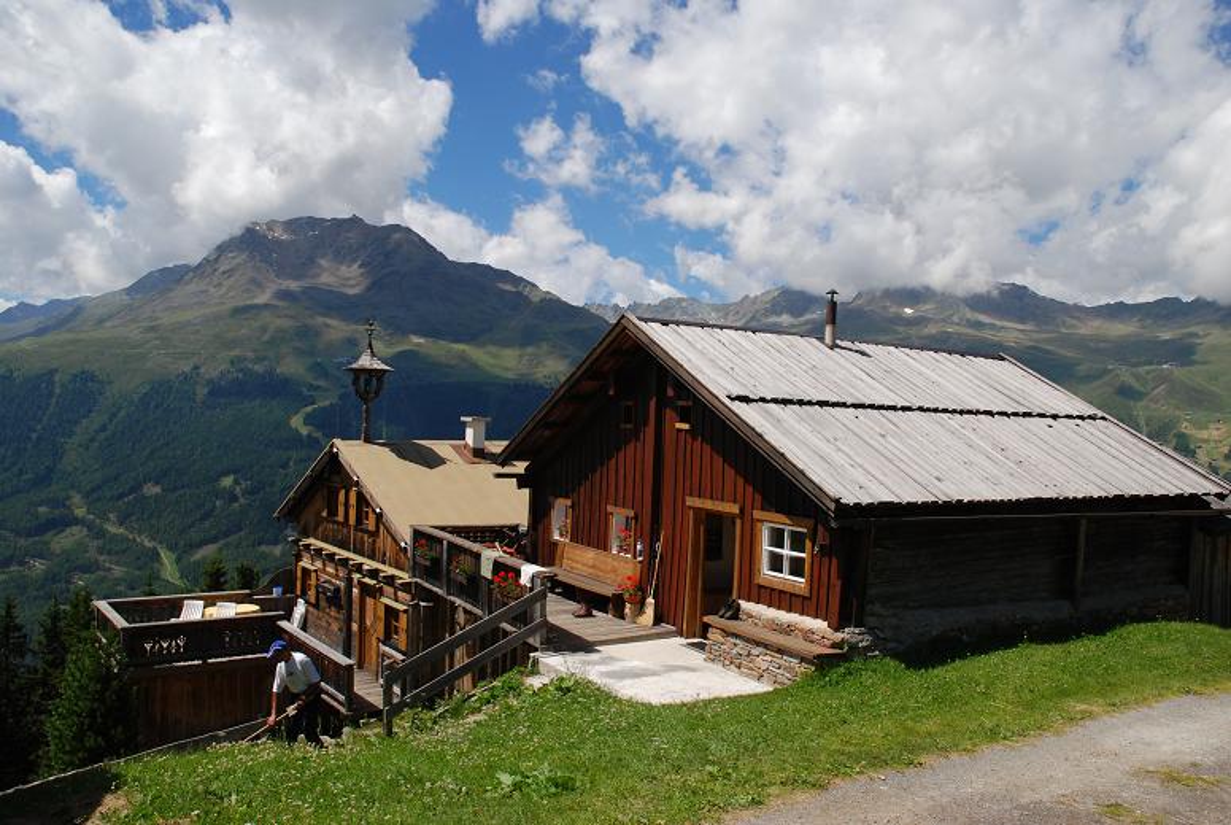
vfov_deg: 48.1
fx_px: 924
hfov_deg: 67.3
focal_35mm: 27
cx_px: 616
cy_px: 412
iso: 200
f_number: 8
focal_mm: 18
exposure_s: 1/250
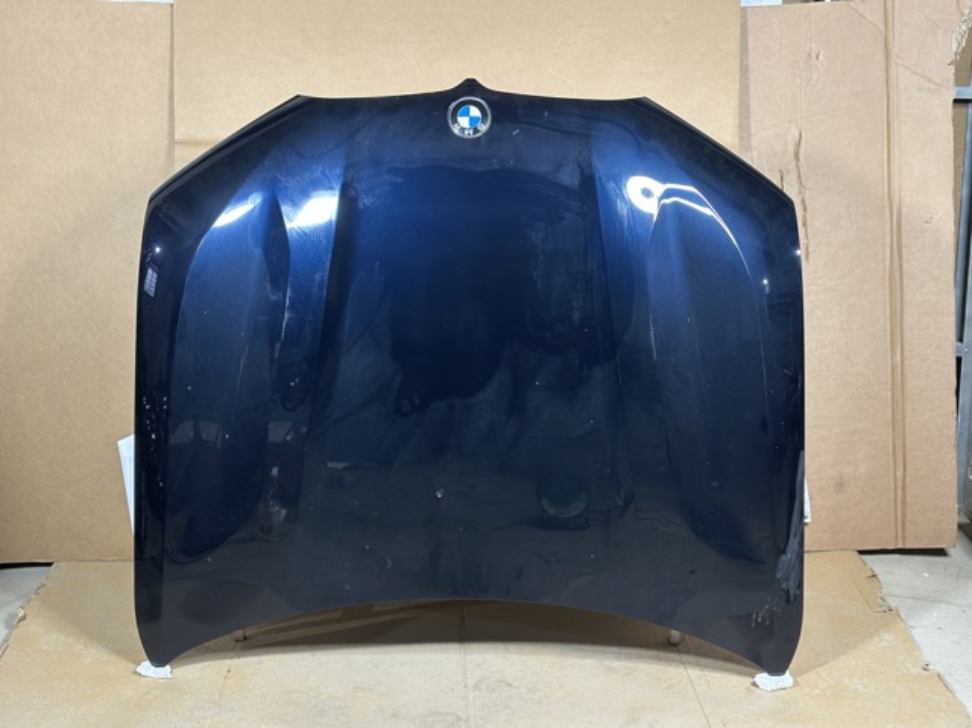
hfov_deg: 39.7
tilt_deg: -14.4
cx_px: 486
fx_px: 1347
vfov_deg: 30.2
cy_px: 364
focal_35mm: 48
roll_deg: +0.2
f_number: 1.78
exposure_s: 1/33
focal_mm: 6.86
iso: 400
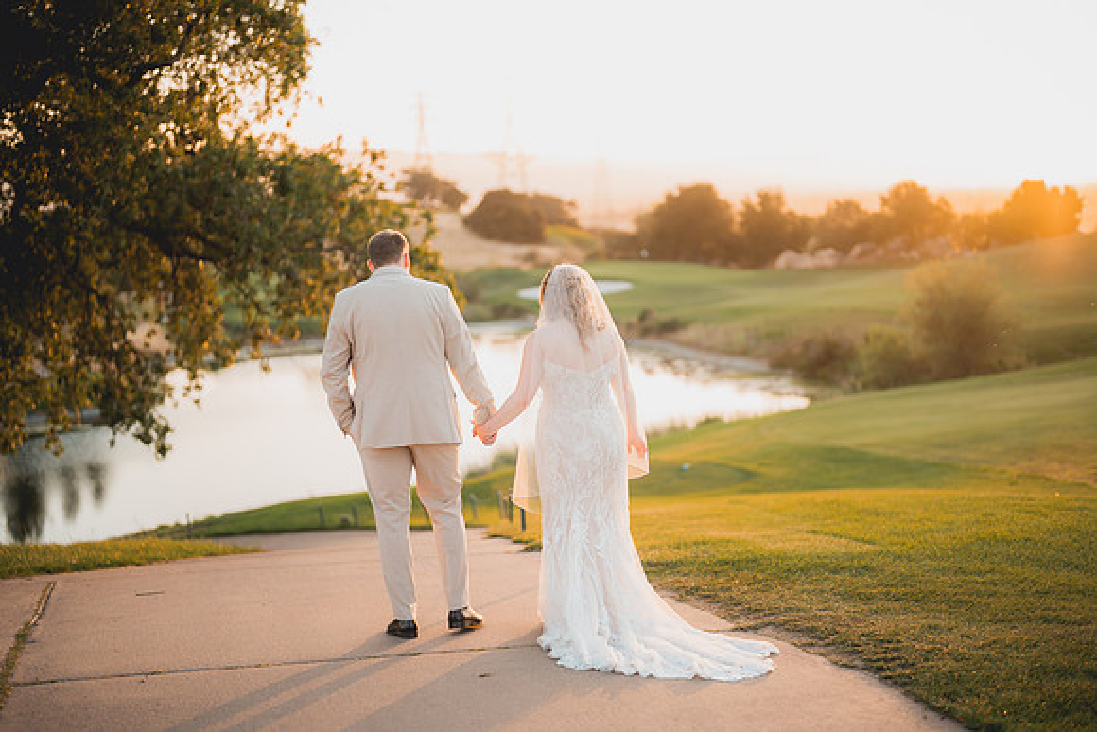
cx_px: 548
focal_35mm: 50
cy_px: 366
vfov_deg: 27.0
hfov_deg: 39.6
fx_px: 1524
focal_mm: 50
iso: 125
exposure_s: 1/400
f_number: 1.2
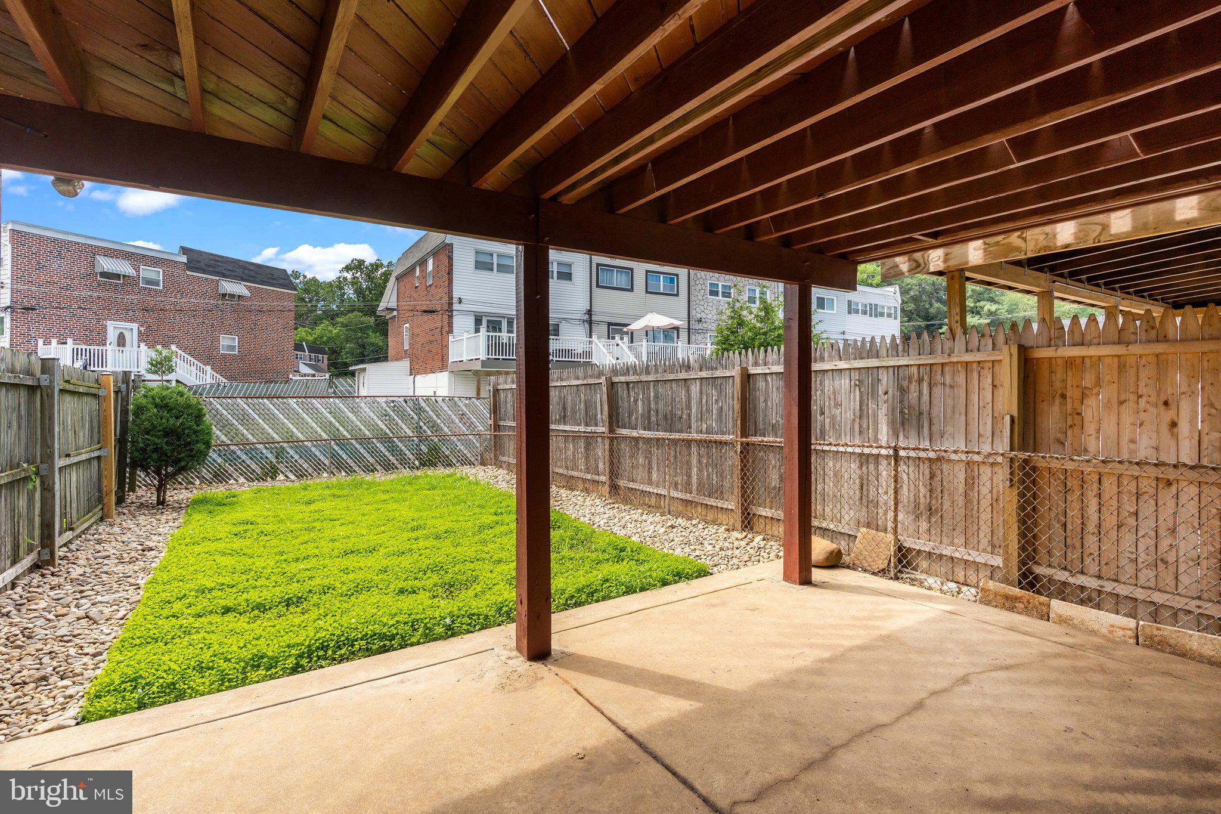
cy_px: 407
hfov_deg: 93.3
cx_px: 610
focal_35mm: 17
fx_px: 576
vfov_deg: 70.4
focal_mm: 17
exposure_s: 1/320
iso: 500
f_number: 8
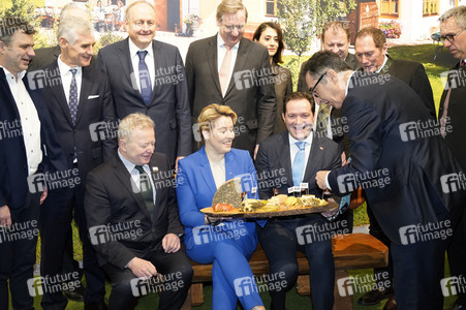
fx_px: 466
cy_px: 155
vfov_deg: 36.8
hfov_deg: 53.2
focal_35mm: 36
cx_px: 233
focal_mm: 36
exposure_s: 1/60
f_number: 5
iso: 1600
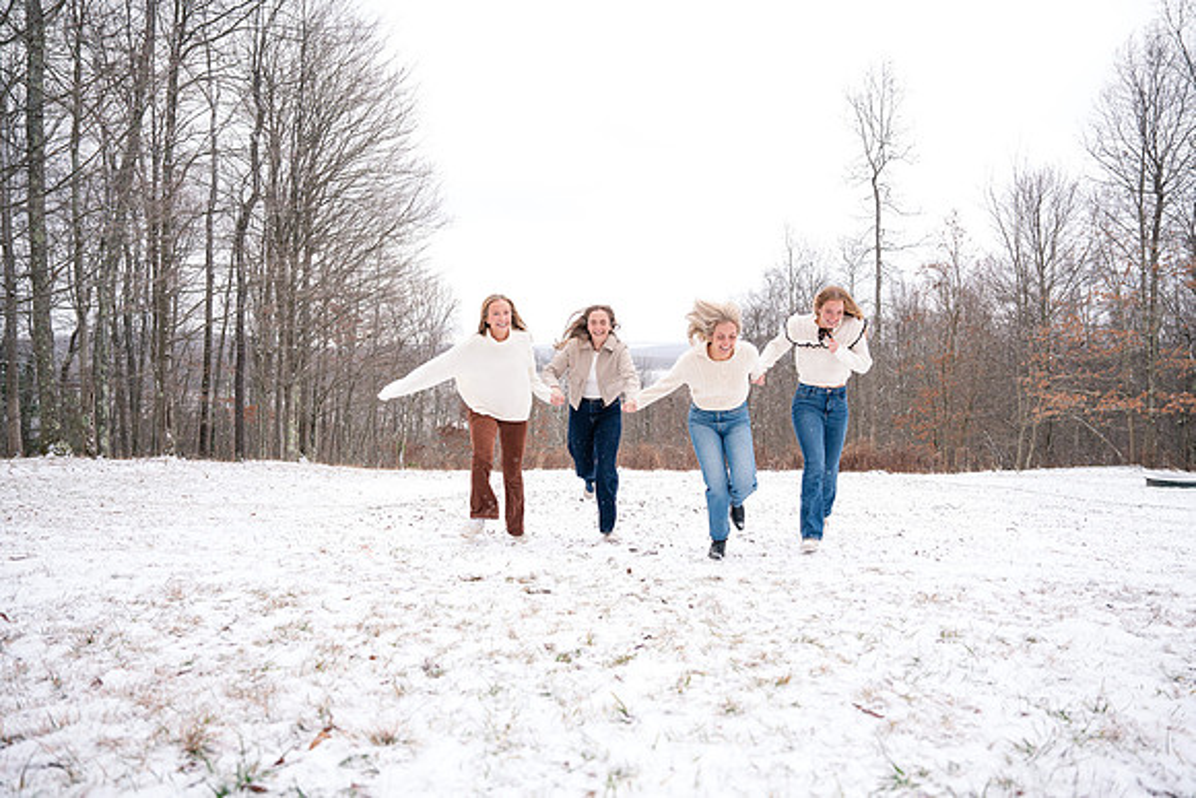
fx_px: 797
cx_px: 598
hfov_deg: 73.7
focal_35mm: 24
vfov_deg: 53.2
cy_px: 399
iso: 400
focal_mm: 24
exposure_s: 1/250
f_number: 3.2
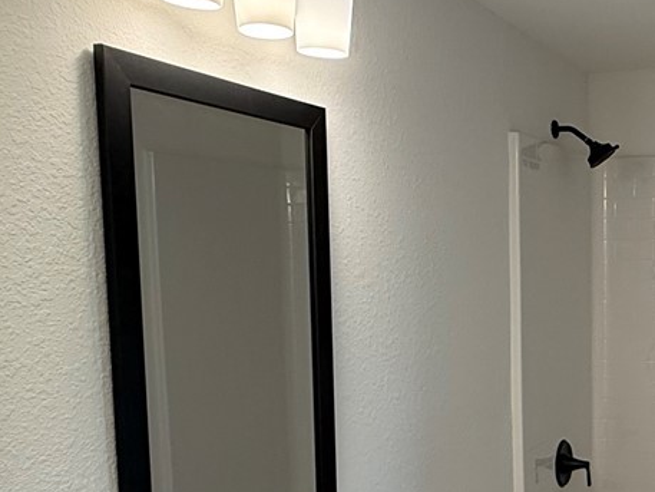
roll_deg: -0.7
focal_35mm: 49
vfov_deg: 29.1
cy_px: 382
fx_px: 927
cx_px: 595
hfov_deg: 36.4
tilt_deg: -6.7
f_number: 2.2
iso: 125
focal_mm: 2.22
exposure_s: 1/120
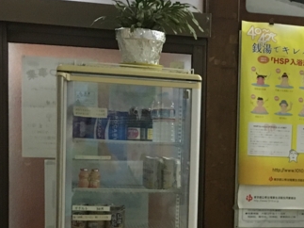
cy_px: 202
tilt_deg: -6.4
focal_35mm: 92
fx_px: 808
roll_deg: -2.7
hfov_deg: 20.2
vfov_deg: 15.9
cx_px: 351
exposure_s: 1/33
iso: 250
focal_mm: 4.15
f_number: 2.2
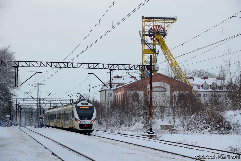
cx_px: 120
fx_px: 703
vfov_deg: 13.0
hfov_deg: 19.5
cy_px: 80
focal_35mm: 105
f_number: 7.1
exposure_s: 1/400
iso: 200
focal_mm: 70
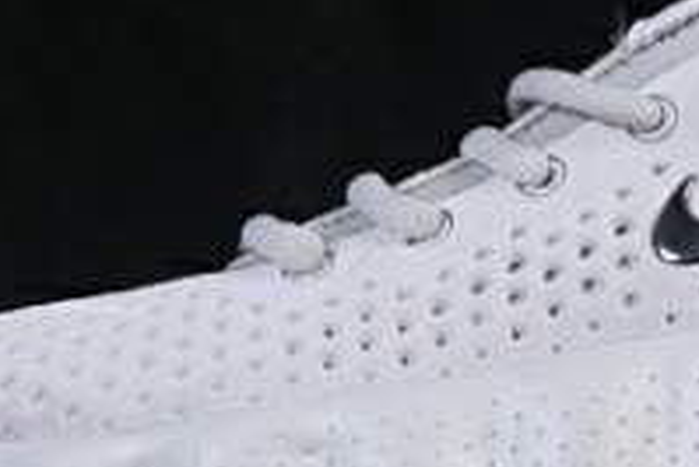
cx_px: 706
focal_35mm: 275
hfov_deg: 7.5
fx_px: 5343
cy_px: 140
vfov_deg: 5.0
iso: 160
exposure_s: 1/80
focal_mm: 50
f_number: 8
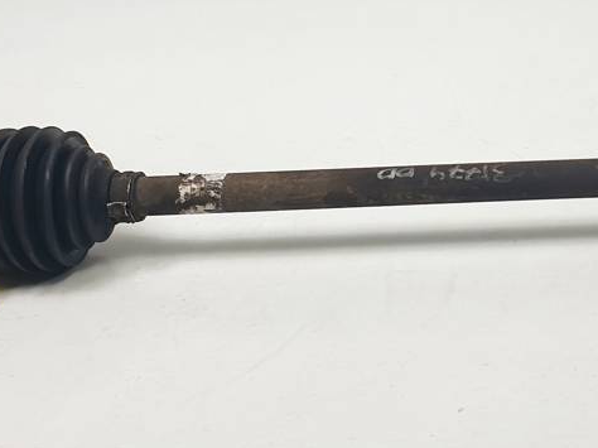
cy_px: 93
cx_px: 609
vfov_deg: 18.5
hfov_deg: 23.6
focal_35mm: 79
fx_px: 1364
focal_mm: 4.3
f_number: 2.4
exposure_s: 1/323
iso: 50
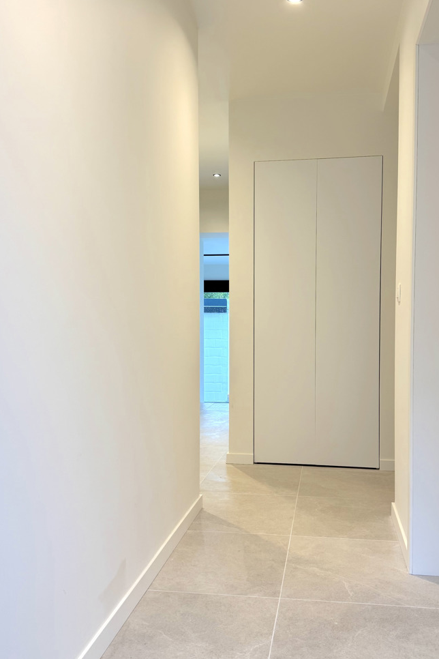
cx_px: 251
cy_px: 339
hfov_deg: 42.2
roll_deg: -0.6
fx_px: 567
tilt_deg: -1.5
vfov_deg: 60.3
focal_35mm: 31
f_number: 1.78
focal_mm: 6.76
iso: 100
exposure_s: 1/100
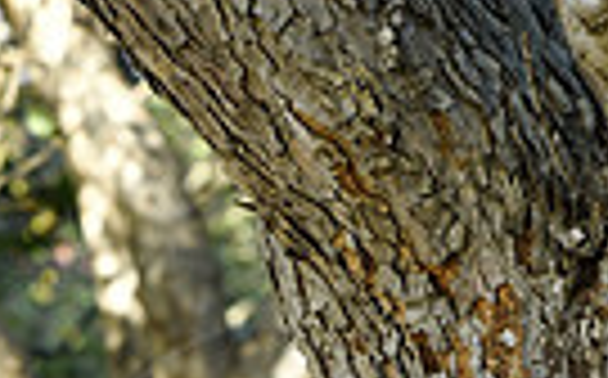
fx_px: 4071
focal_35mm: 246
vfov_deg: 5.3
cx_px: -414
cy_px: 614
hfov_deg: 8.3
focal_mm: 56
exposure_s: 1/100
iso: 200
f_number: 5
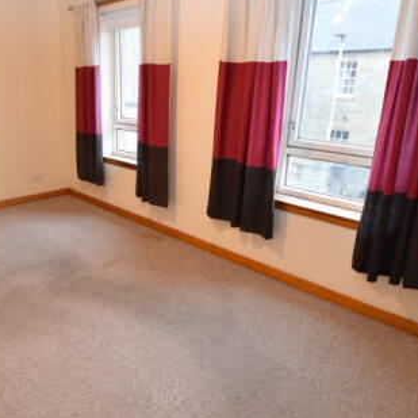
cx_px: 145
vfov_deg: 59.1
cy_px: 209
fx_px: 369
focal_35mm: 27
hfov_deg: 58.0
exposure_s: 1/60
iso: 800
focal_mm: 10
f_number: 4
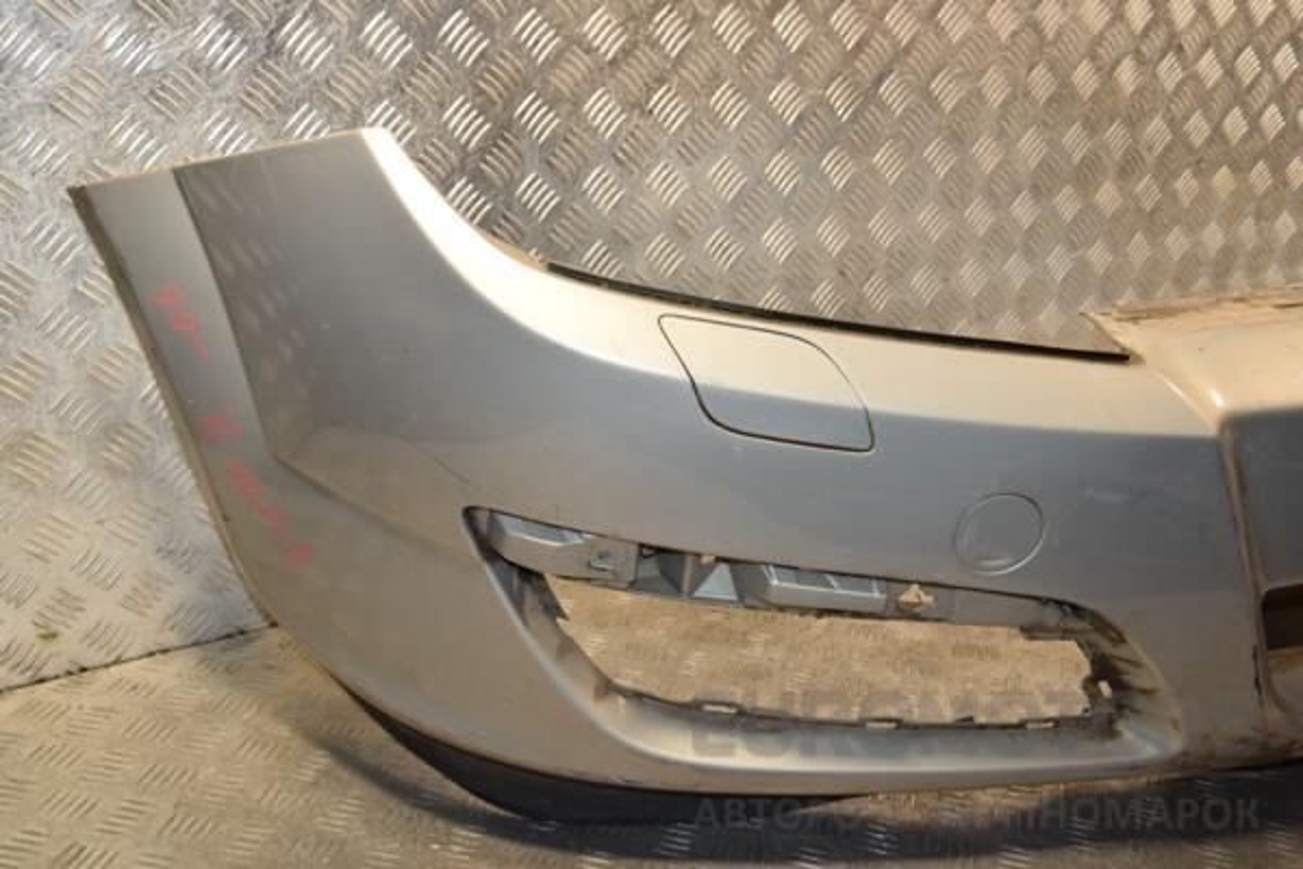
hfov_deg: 49.6
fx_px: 1411
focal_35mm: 39
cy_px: 434
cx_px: 652
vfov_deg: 34.2
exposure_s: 1/200
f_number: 7.1
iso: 800
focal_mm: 26
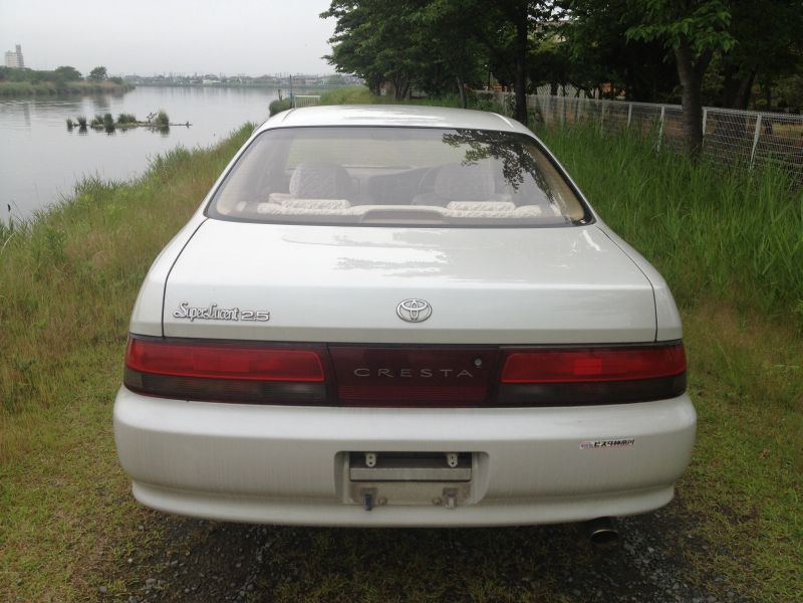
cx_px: 402
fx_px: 812
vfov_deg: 40.7
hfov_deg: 52.6
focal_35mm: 35
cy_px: 302
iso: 50
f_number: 2.4
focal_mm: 4.28
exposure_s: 1/1453
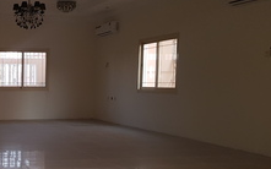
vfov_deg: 22.6
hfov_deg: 32.8
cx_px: 1
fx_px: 421
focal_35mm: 57
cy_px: 123
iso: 100
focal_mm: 4.2
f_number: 1.7
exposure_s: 1/50
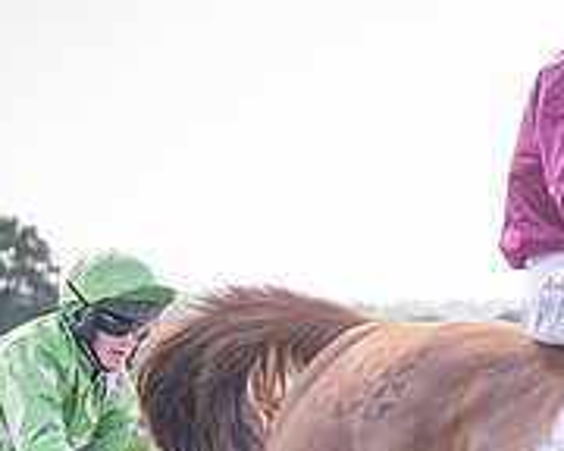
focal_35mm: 342
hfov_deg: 5.6
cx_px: 924
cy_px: 645
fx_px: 5709
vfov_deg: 4.5
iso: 640
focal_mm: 70
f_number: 2.8
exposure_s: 1/1600
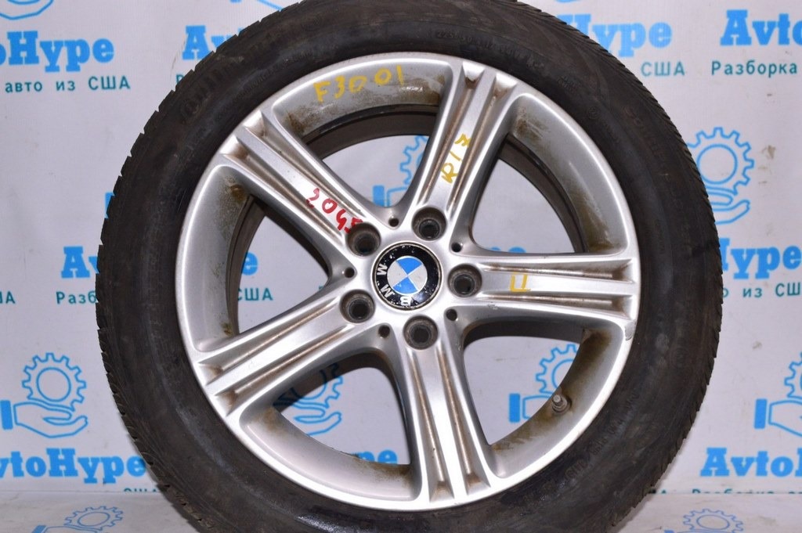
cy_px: 266
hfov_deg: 43.6
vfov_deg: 29.8
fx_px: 1002
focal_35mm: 45
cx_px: 401
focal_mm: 30
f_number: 8
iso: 1600
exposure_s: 1/200
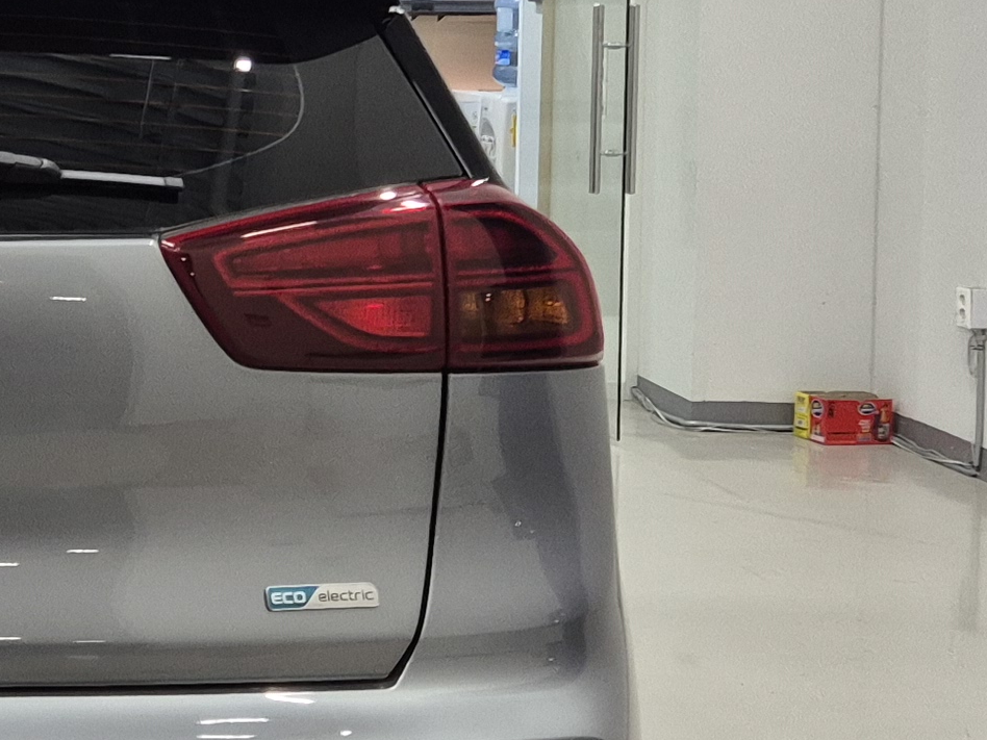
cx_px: -241
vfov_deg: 15.1
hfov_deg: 19.0
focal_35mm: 97
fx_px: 2766
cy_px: 132
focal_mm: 5.4
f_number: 1.8
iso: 200
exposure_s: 1/120
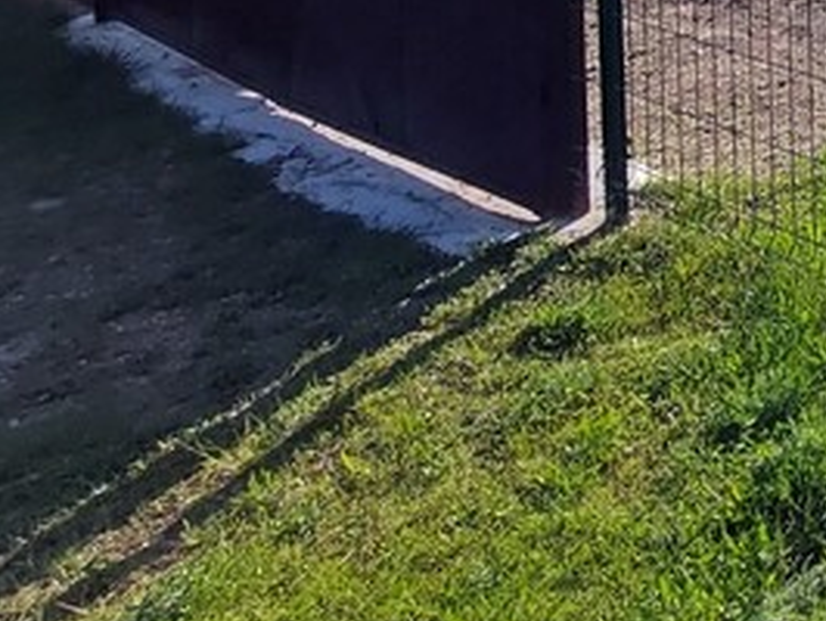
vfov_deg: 23.8
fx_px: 1194
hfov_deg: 27.0
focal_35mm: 50
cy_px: -283
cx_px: 1236
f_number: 2.2
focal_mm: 1.74
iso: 50
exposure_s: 1/1035
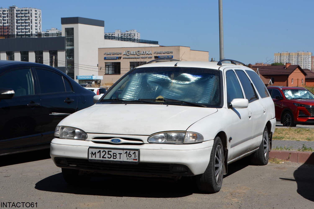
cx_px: 157
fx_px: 576
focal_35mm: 66
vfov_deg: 20.6
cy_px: 104
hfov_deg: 30.5
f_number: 9
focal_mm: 44
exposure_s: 1/320
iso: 100
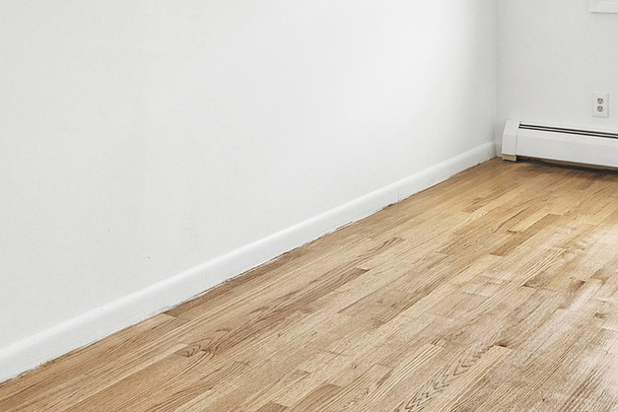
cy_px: -52
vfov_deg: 24.5
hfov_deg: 37.8
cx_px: 472
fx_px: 875
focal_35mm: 51
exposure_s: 1/30
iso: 1600
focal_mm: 16
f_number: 14
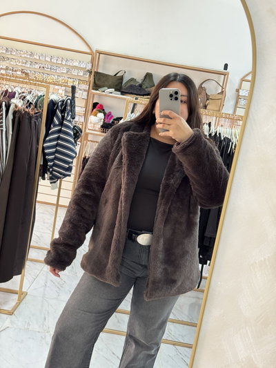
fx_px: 510
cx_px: 138
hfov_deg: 30.3
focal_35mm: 48
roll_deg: -8.7
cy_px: 184
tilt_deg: -9.7
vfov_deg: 39.6
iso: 200
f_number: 1.78
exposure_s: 1/50
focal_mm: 6.76
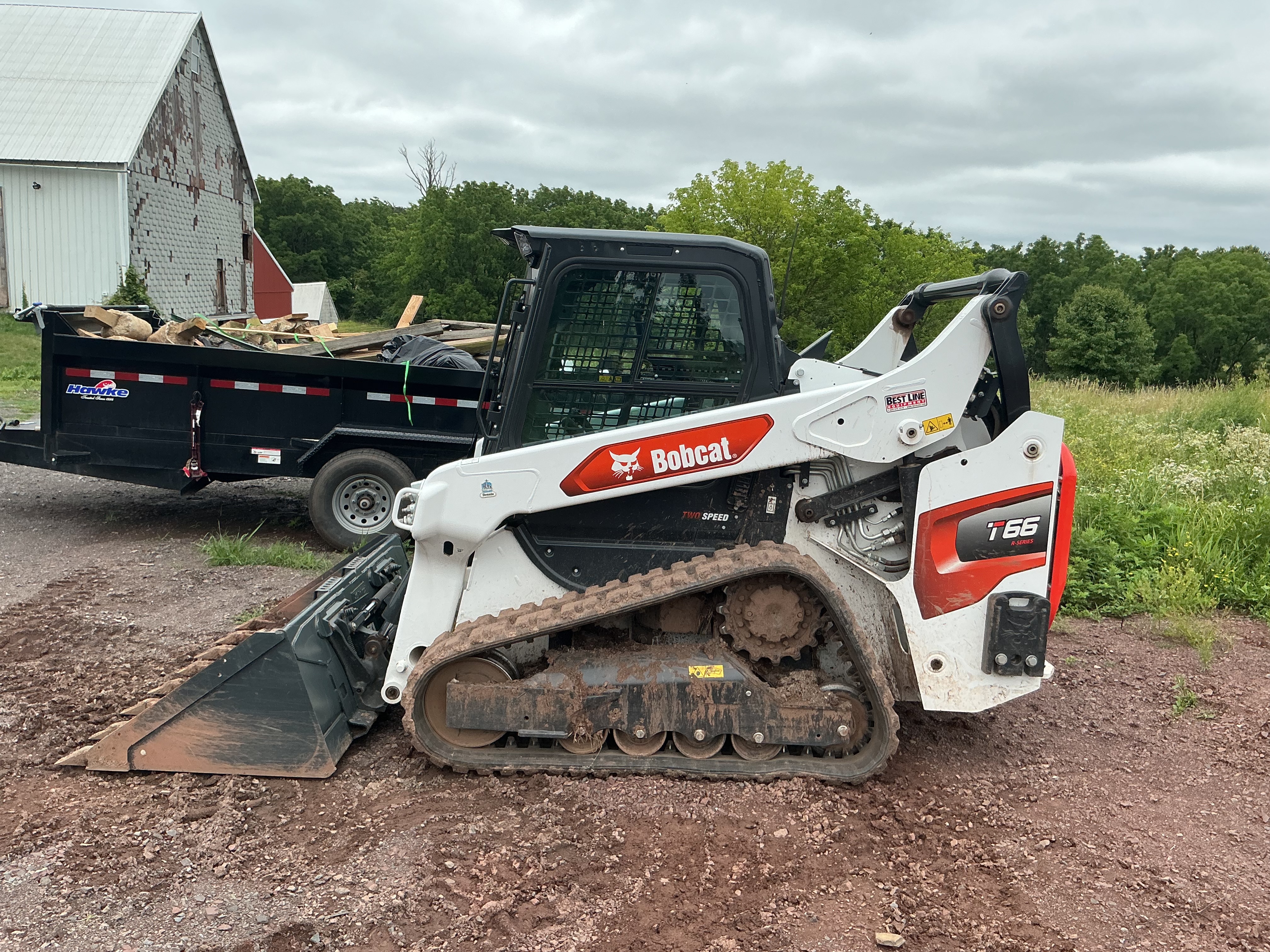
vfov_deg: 48.2
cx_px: 635
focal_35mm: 29
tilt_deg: -9.3
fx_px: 1064
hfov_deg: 61.7
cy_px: 476
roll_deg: -1.8
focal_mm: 3
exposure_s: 1/944
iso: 25
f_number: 1.8
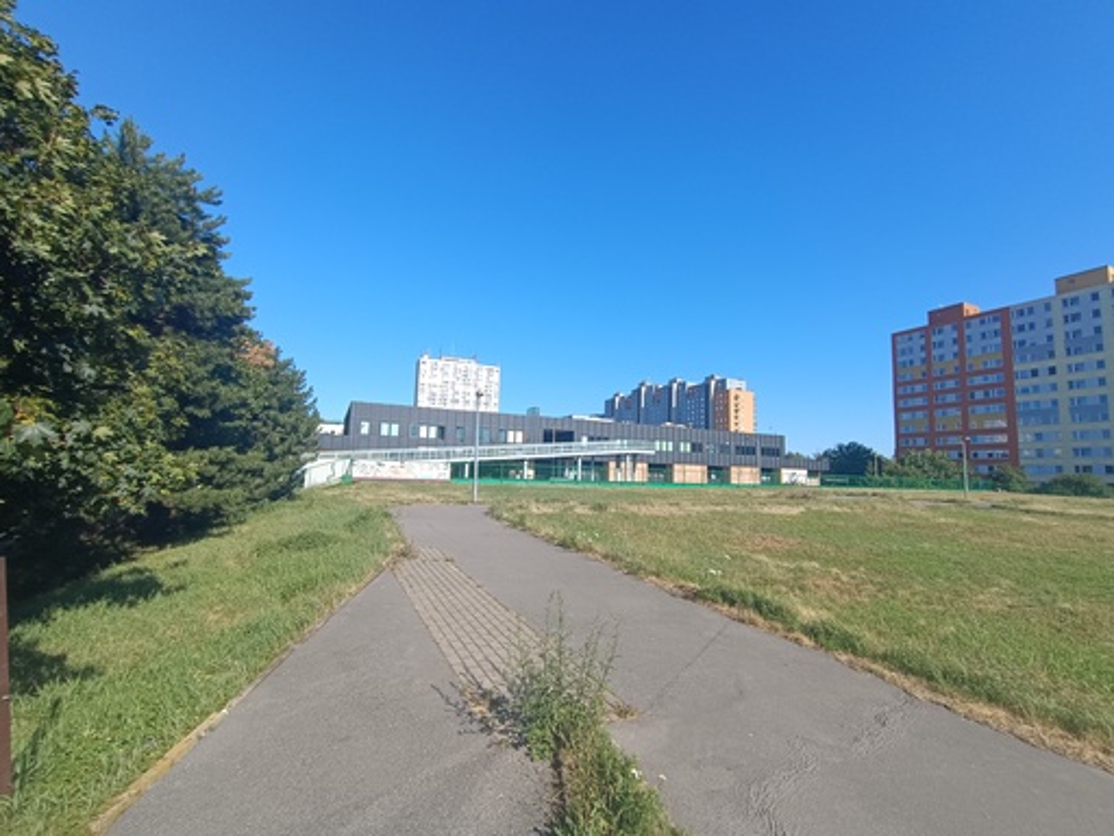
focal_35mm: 16
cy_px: 418
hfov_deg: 94.5
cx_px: 557
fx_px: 515
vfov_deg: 78.1
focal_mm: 1.66
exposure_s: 1/816
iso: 52
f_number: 2.2
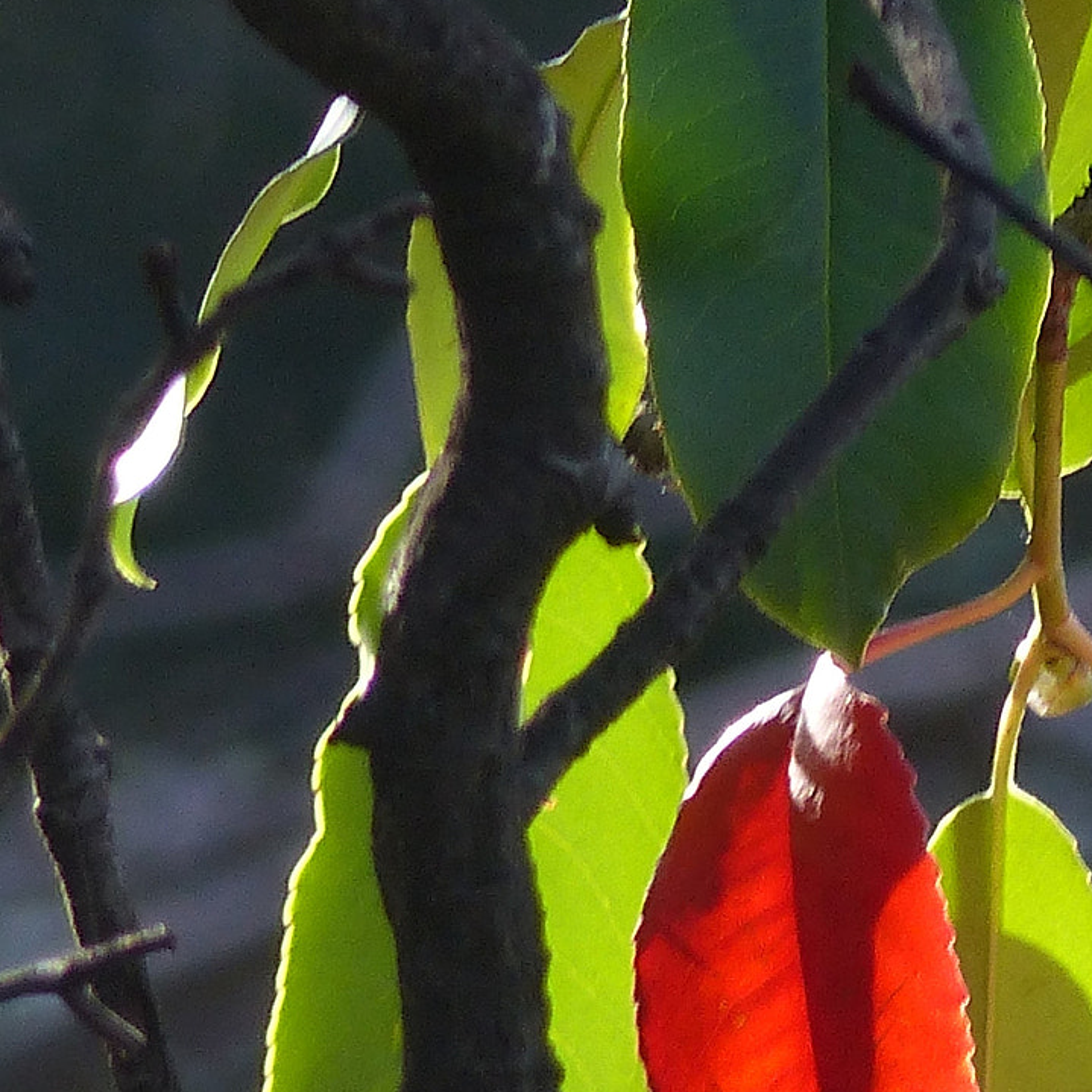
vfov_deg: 0.7
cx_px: 887
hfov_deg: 0.7
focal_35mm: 2359
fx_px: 84194
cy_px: 1180
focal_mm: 108
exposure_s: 1/125
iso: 125
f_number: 4
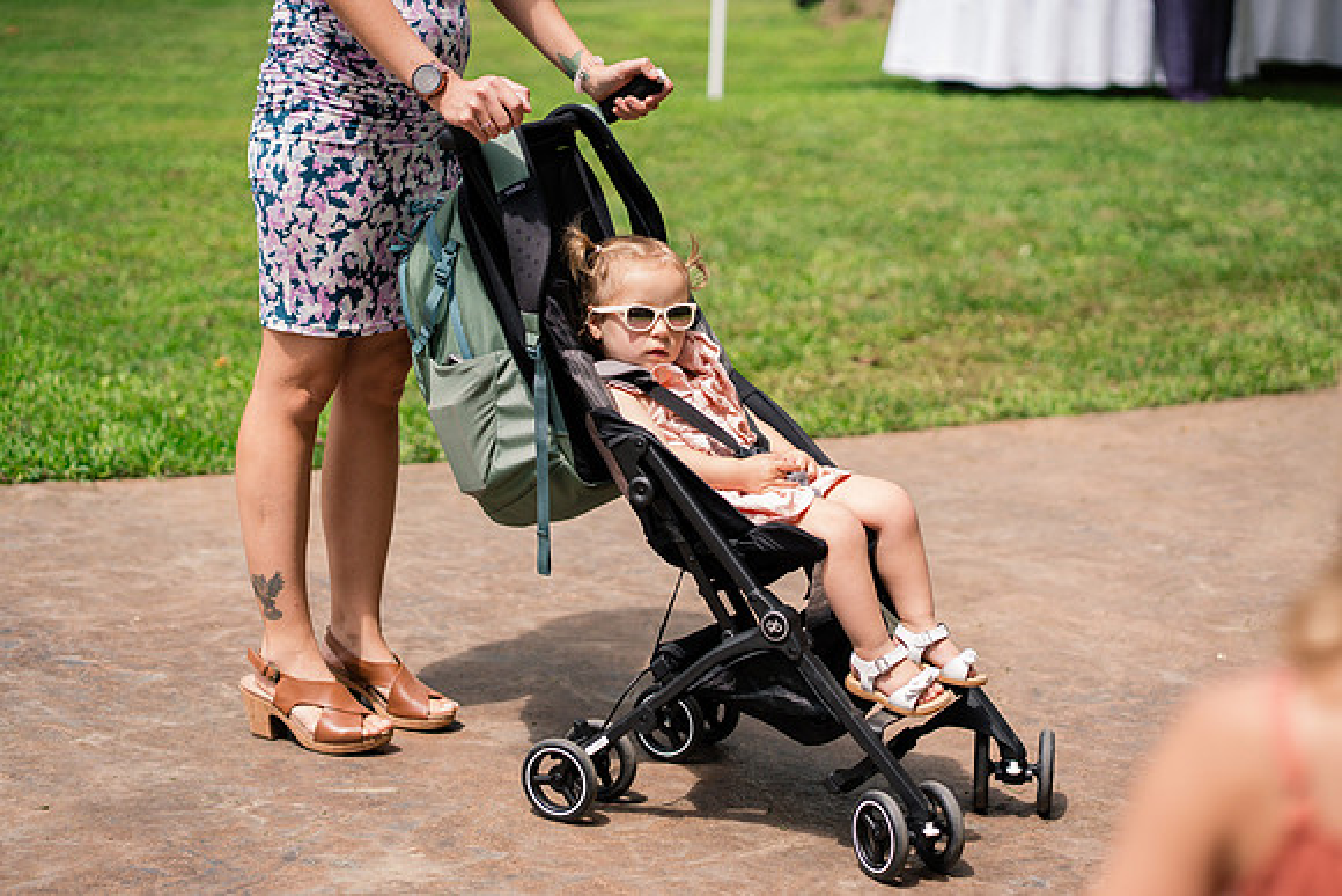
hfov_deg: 23.9
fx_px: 3169
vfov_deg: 16.1
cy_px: 448
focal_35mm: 85
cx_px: 671
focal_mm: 85
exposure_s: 1/4000
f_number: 2.8
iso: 800
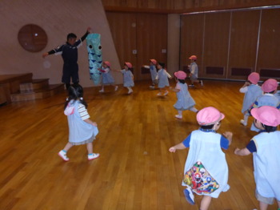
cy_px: 105
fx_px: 226
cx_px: 140
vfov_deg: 49.7
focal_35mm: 28
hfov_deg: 63.5
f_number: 3.3
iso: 800
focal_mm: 4.9
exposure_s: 1/125
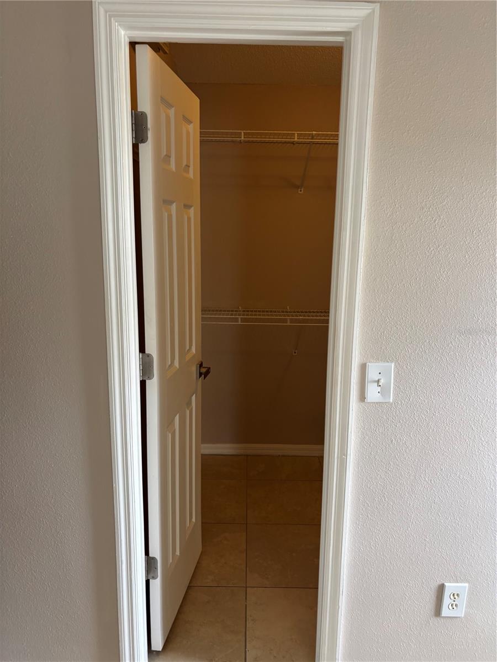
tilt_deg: -11.4
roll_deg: -2.5
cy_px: 331
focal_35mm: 26
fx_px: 498
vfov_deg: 67.3
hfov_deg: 53.1
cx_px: 248
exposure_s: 1/60
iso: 100
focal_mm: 5.96
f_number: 1.6
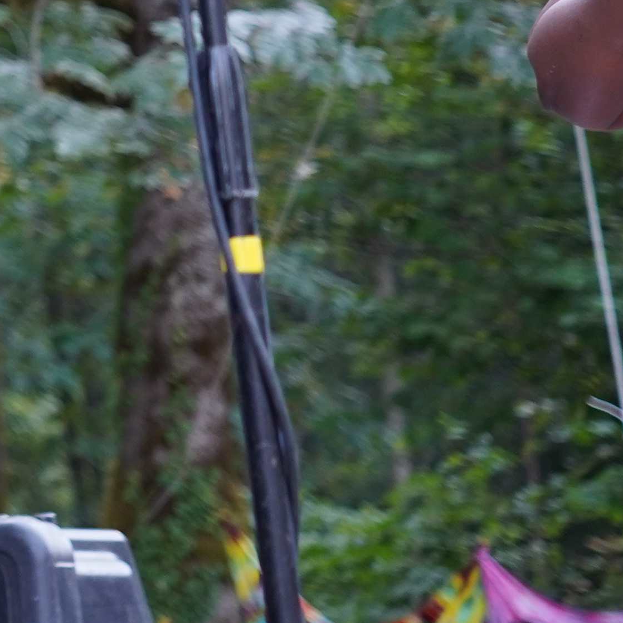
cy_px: -359
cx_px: -919
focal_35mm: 269
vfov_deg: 6.4
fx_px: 5477
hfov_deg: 6.2
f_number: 4
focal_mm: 59
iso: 640
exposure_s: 1/160
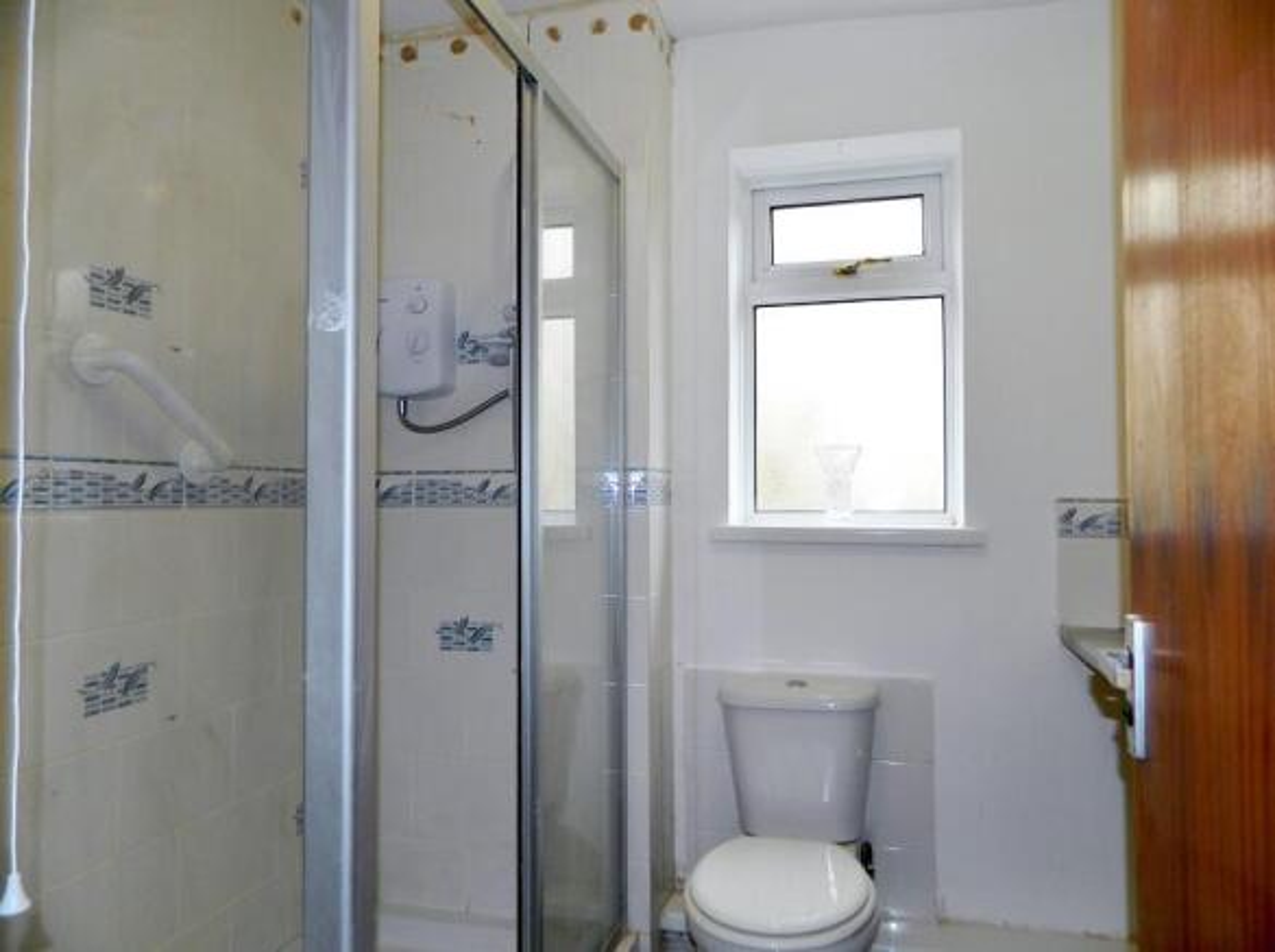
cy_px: 476
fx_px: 919
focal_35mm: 25
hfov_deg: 69.5
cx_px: 638
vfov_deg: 54.8
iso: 80
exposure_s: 1/40
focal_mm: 4.5
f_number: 3.1
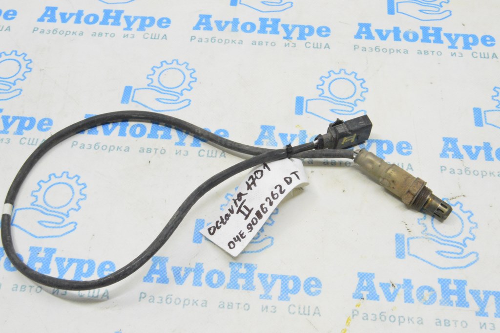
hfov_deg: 43.6
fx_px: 624
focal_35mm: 45
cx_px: 250
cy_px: 166
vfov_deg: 29.8
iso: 6400
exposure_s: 1/15
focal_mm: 30
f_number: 20
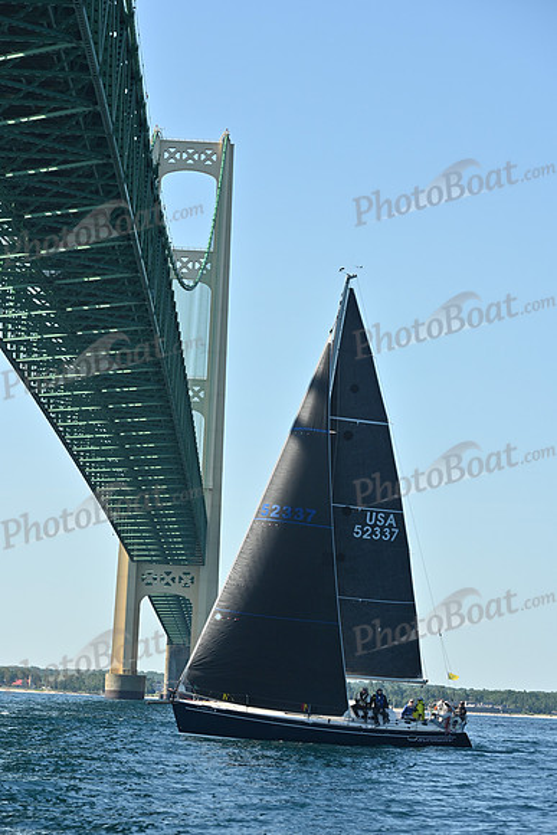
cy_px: 418
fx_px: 3015
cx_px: 278
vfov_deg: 15.8
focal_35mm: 130
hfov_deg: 10.6
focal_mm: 130
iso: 320
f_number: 7.1
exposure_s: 1/1000
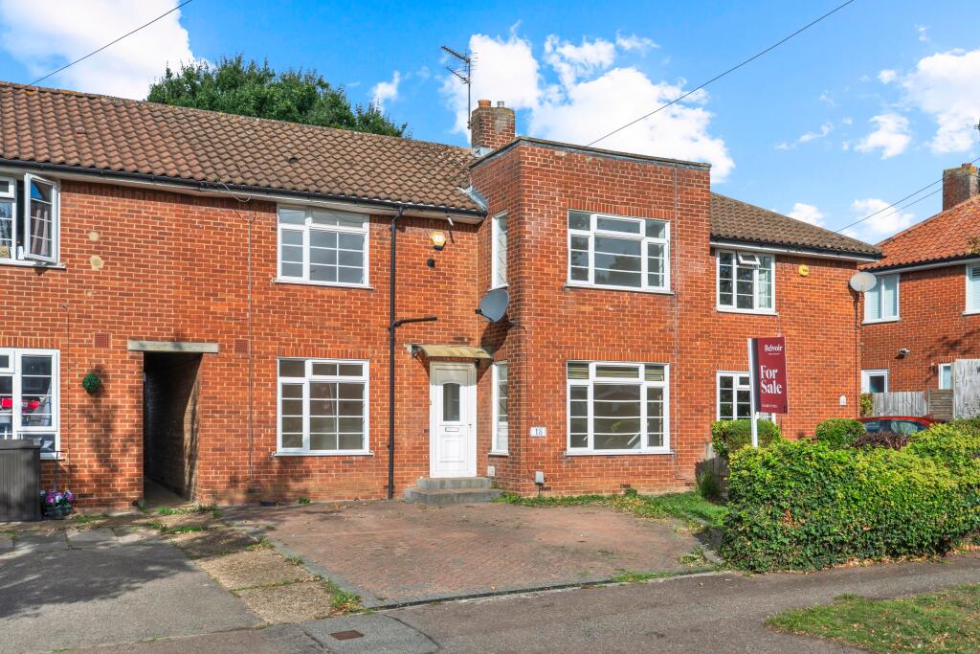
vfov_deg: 37.9
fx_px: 953
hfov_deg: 54.4
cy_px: 327
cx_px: 490
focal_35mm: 35
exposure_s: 1/250
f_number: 7.1
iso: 320
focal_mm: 35
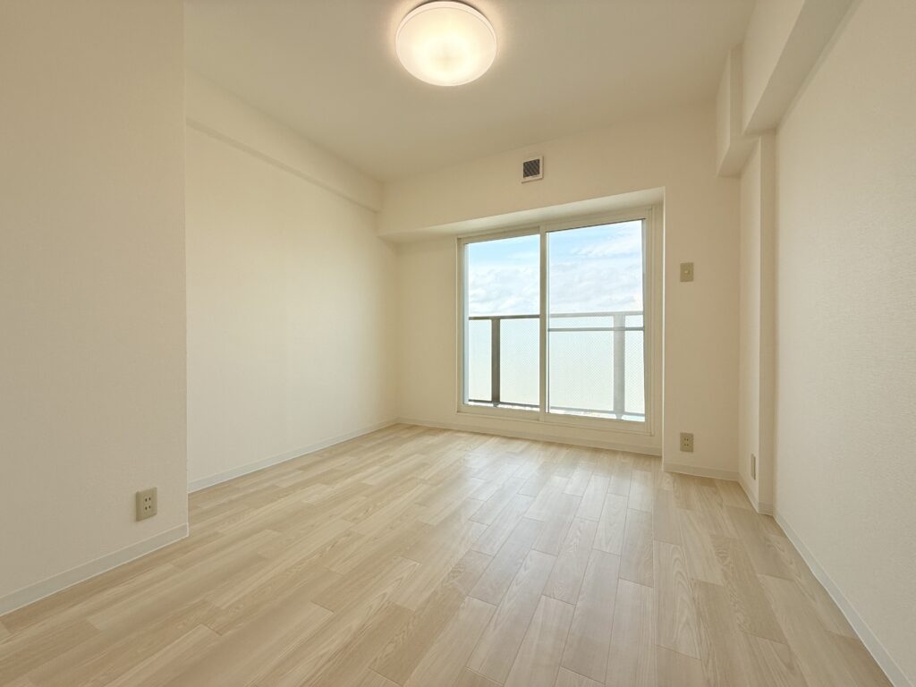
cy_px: 344
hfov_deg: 102.1
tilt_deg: -1.1
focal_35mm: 14
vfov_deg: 85.7
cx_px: 458
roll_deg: -0.1
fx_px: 370
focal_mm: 2.22
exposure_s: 1/455
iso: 64
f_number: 2.2
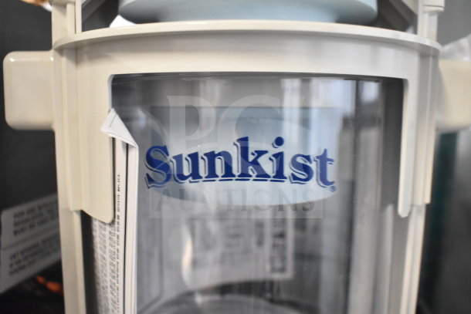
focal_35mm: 34
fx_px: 451
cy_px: 157
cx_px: 236
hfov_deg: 55.1
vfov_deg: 38.4
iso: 2800
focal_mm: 23
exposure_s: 1/40
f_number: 3.8
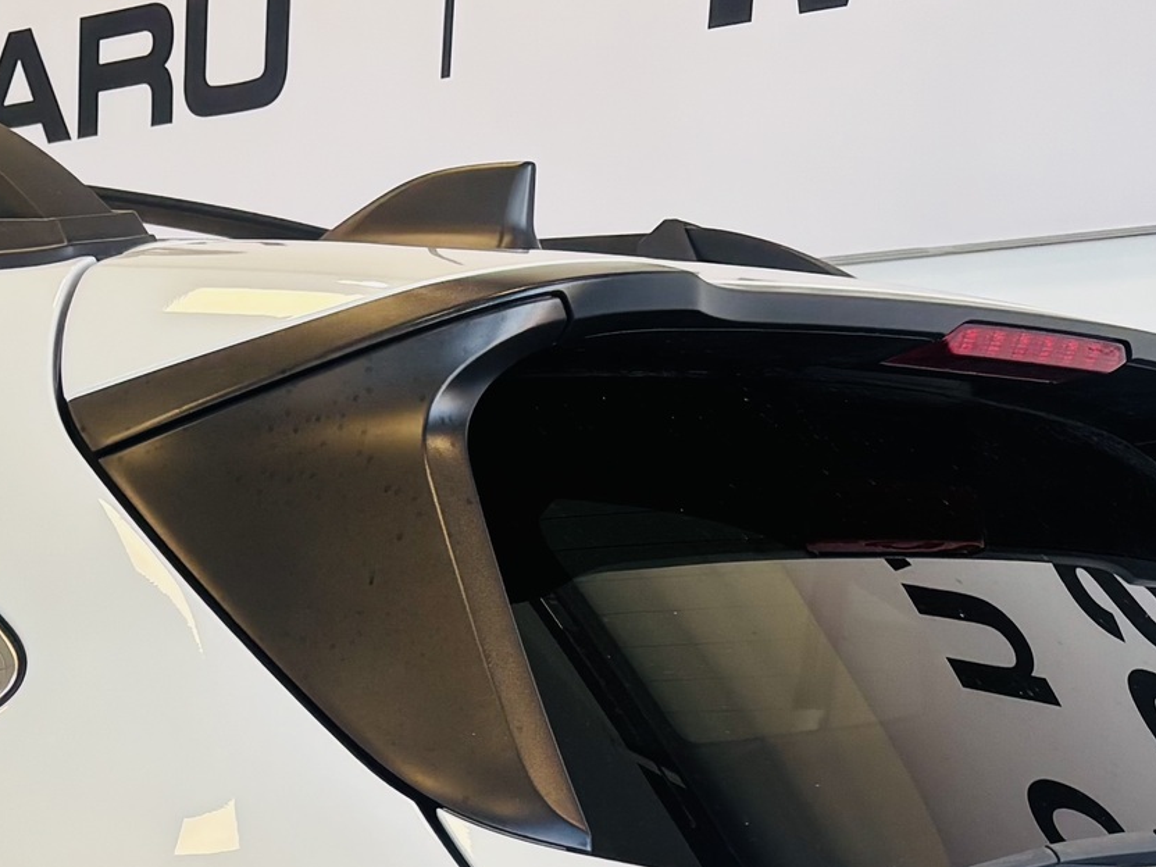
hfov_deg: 20.8
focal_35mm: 90
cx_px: -82
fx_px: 3006
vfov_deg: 14.8
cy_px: 1432
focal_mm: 5.96
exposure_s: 1/120
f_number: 1.6
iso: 40
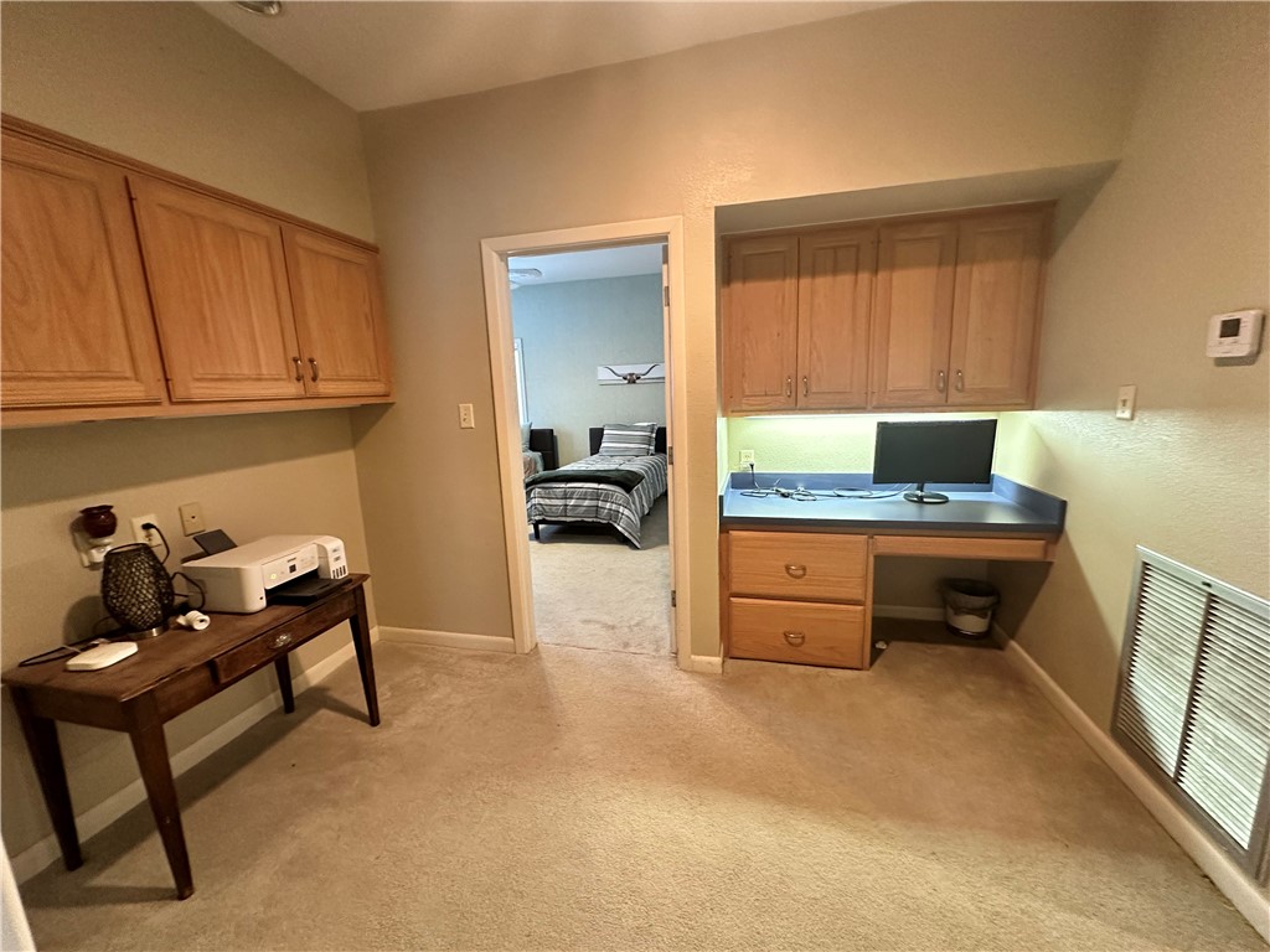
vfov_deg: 85.7
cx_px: 635
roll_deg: +2.0
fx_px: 514
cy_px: 476
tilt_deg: -10.3
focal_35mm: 14
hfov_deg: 102.1
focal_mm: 2.22
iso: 800
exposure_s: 1/60
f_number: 2.2
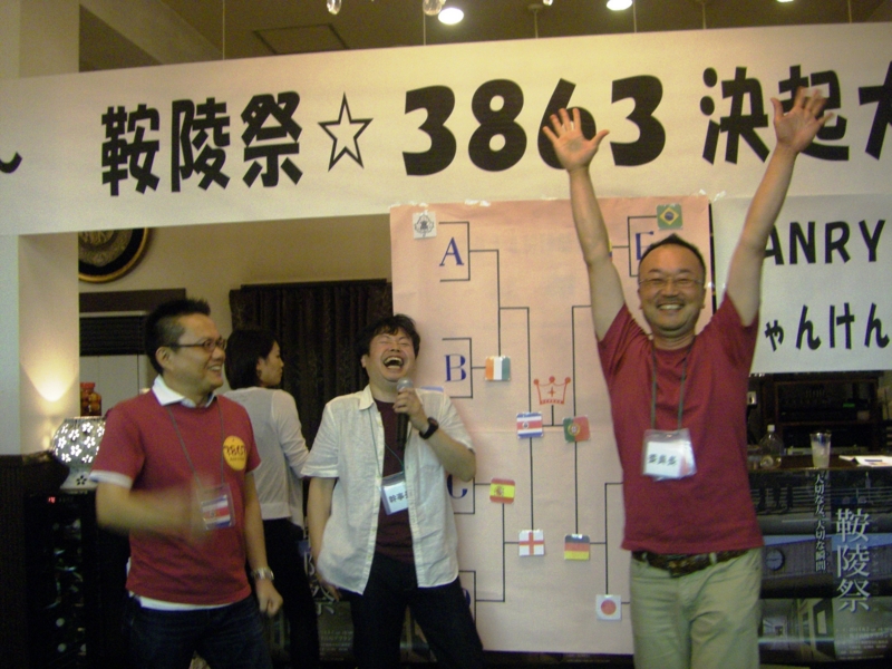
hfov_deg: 49.0
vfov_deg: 37.7
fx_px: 979
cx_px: 446
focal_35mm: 38
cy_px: 334
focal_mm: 6.3
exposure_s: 1/50
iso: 500
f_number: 3.5
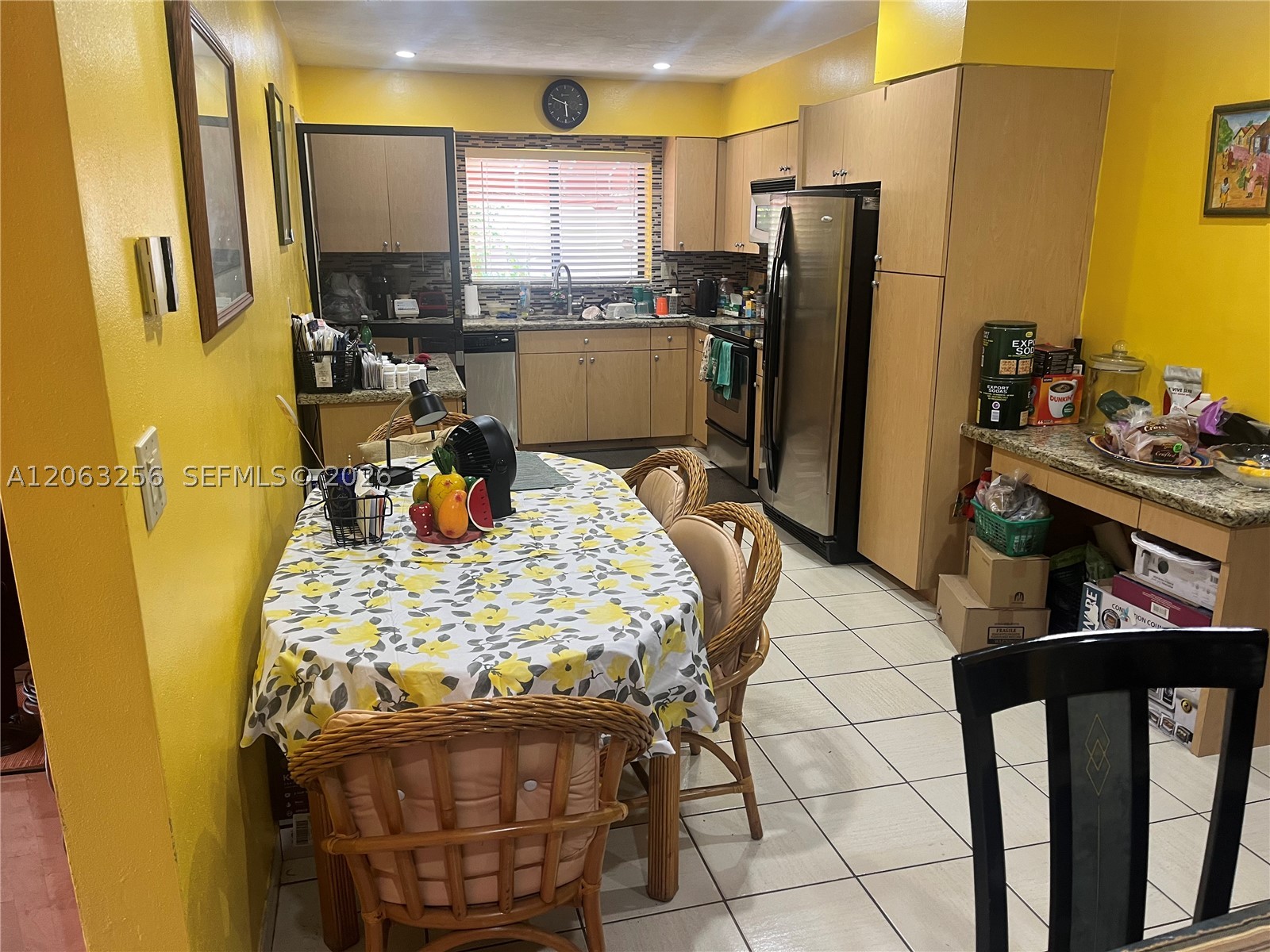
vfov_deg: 53.1
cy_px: 476
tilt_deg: -14.3
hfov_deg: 67.3
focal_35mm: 26
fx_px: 954
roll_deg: +0.0
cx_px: 635
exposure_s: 1/60
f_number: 1.6
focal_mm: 5.1
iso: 125
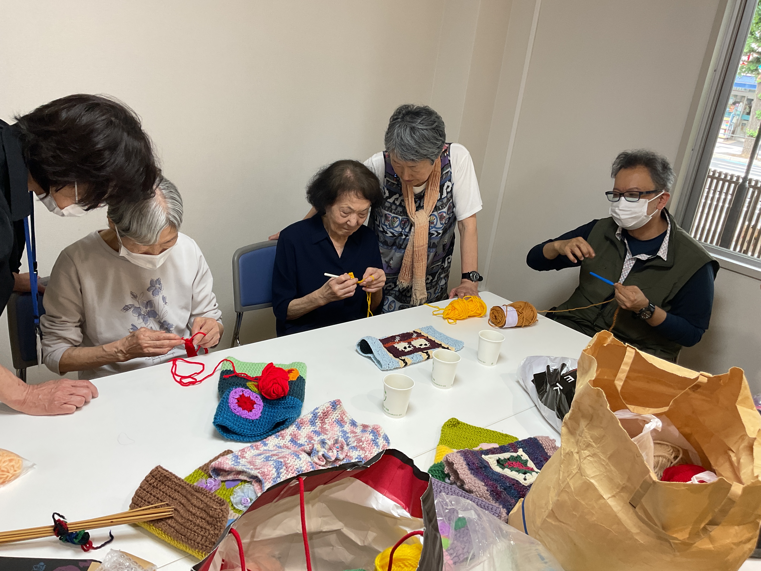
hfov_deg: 61.7
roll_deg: -7.3
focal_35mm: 29
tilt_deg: -19.0
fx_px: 638
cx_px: 380
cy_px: 286
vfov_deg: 48.2
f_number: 1.8
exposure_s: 1/60
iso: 40
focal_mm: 3
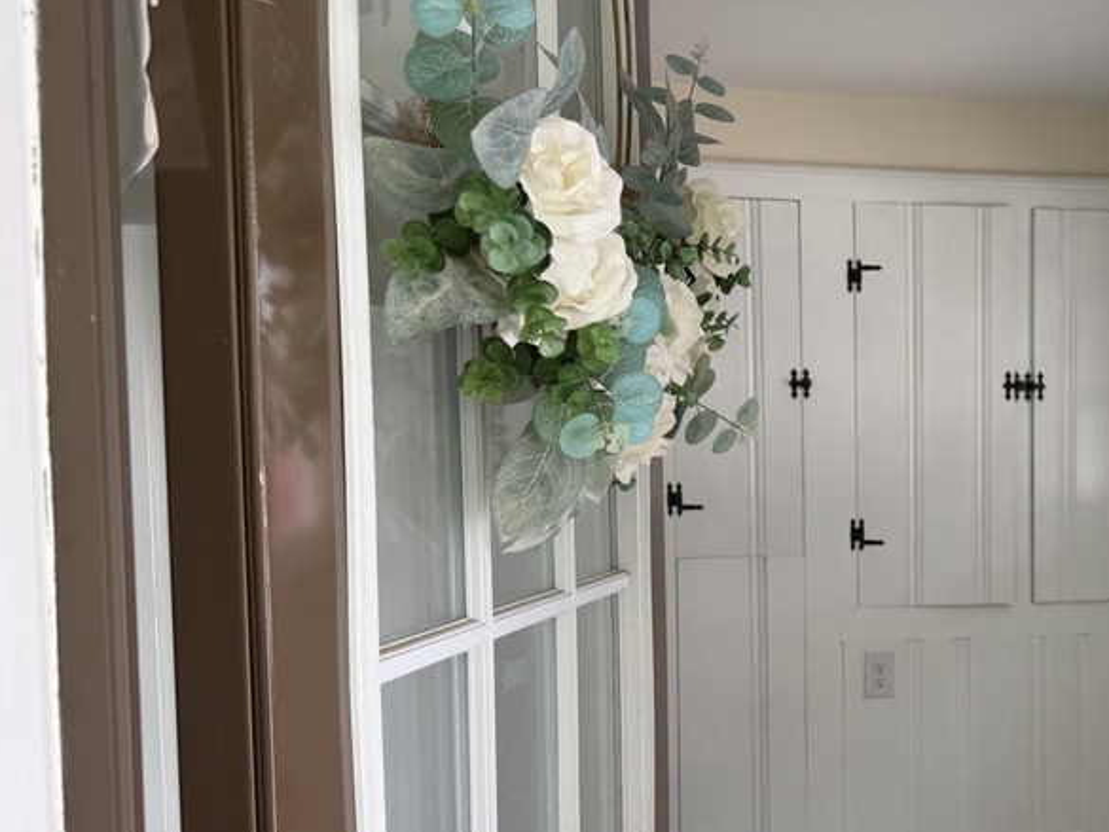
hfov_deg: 42.3
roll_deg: +0.7
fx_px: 1346
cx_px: 925
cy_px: 527
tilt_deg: -3.4
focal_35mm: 42
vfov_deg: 34.2
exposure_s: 1/121
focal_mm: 6.76
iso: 80
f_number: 1.78
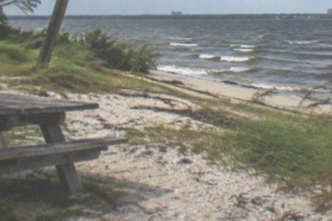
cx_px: 217
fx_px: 738
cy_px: 41
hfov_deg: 25.2
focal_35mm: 80
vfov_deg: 16.9
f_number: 4
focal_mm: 48
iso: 500
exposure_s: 1/1600
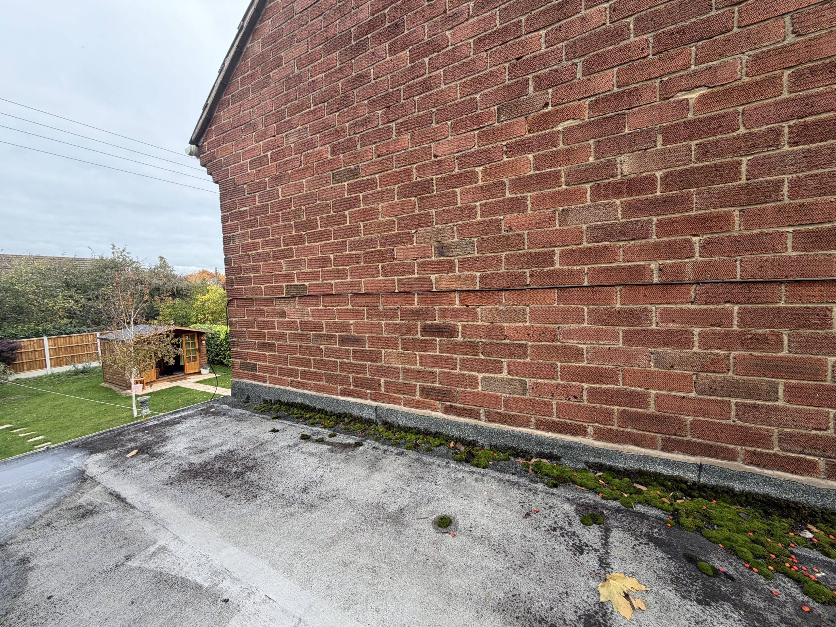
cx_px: 418
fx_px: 338
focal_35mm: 14
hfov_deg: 102.1
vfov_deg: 85.7
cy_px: 314
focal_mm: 2.22
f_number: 2.2
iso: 50
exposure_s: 1/201
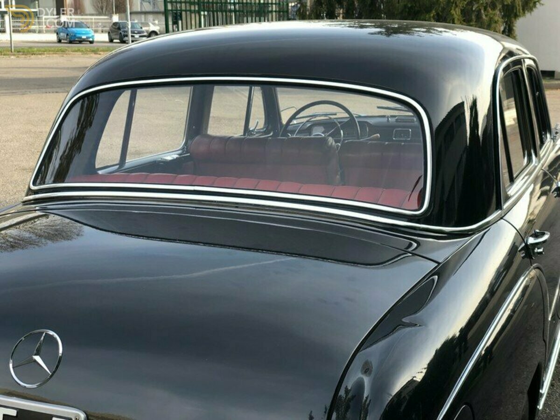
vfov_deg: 28.0
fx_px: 841
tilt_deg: -12.1
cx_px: 280
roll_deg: +0.8
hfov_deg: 36.8
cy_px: 210
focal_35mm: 52
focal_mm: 6
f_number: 2.4
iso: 16
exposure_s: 1/120
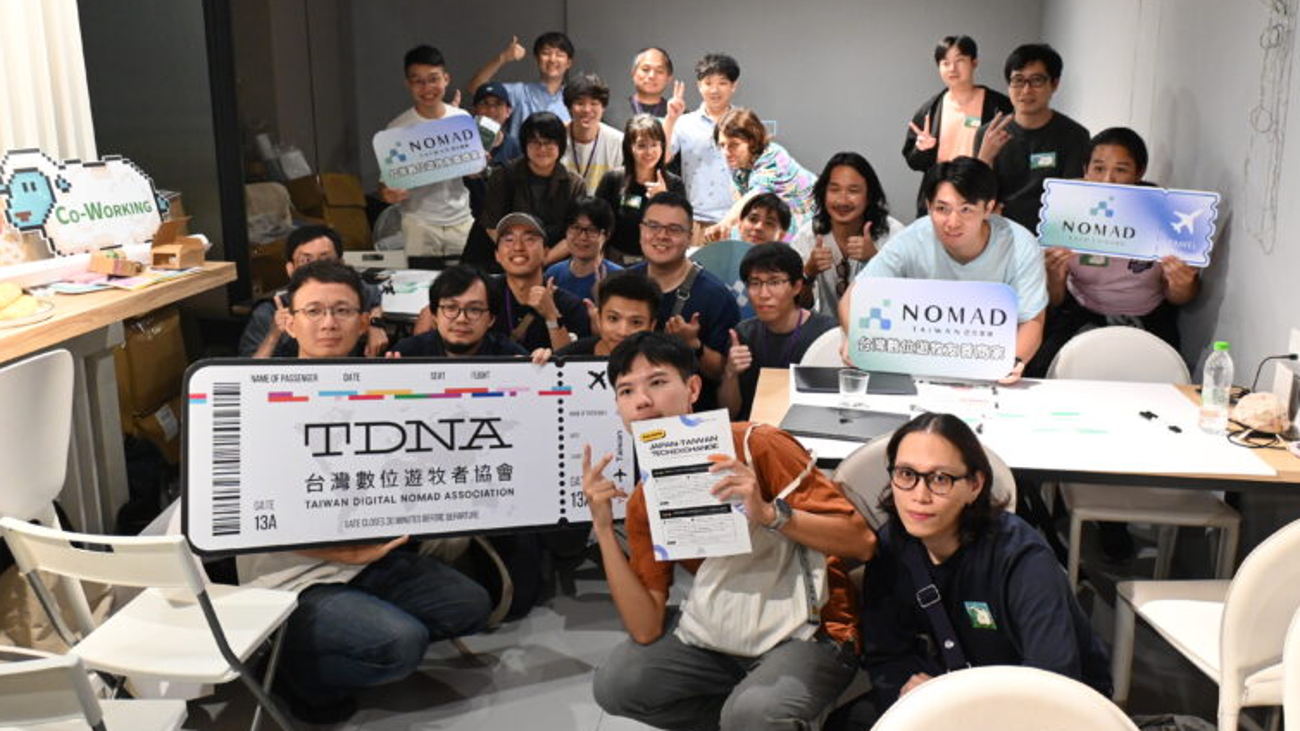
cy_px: 310
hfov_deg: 61.0
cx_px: 652
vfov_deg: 36.6
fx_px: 1103
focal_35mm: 32
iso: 3200
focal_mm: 20
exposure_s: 1/125
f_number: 3.8
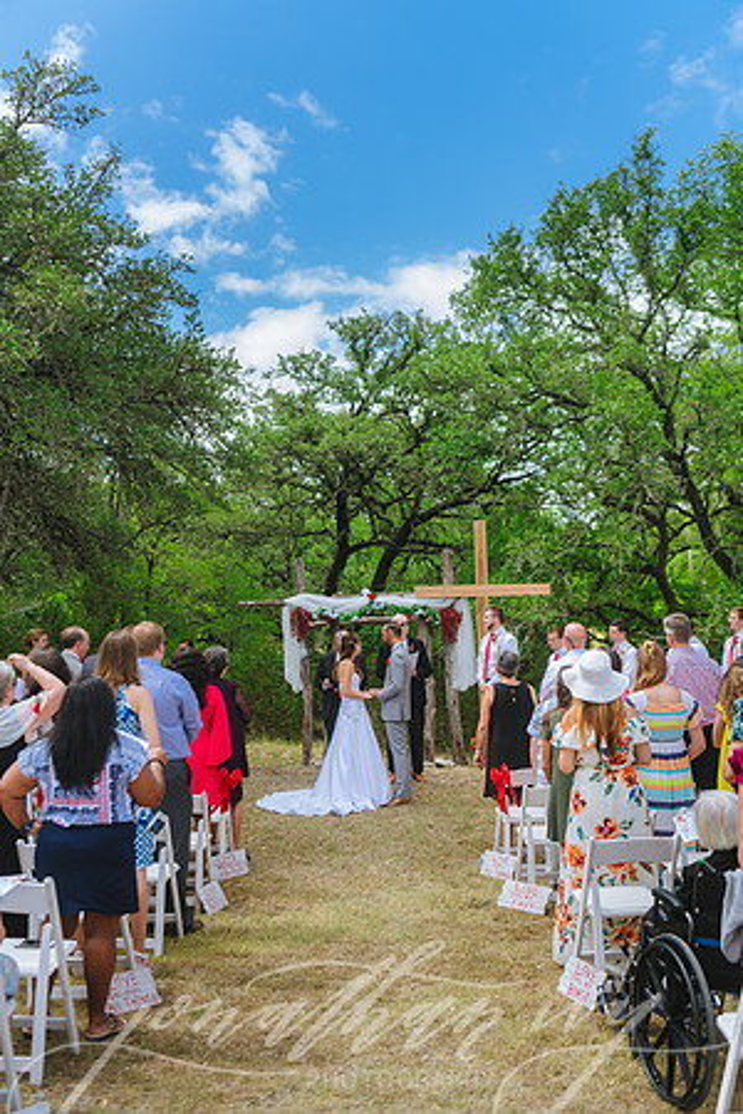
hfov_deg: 35.1
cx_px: 372
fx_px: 1176
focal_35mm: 38
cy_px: 557
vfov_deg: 50.7
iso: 125
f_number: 2.8
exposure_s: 1/800
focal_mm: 38
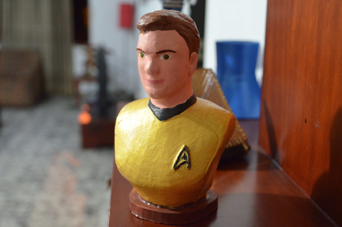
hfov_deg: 43.7
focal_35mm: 45
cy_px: 114
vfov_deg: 29.7
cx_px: 171
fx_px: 427
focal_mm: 30
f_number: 4.5
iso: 3200
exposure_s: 1/20
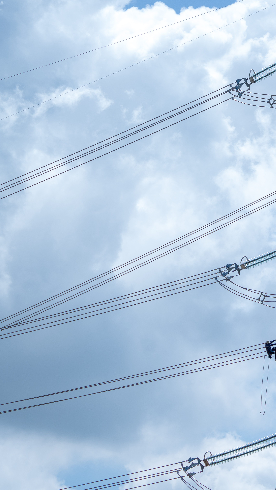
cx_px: 365
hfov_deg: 6.6
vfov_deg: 11.9
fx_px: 2355
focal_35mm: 181
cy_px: 213
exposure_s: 1/1000
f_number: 5.6
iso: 80
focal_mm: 100
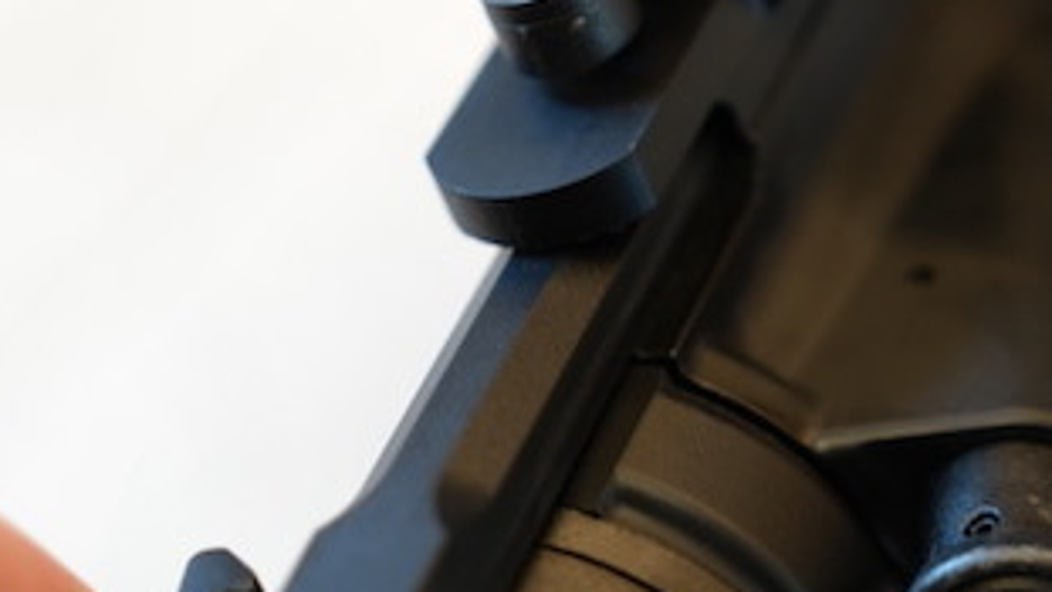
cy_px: 440
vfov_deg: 8.2
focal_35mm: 147
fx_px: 4101
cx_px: 463
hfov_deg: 14.6
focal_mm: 56
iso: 200
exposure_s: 1/6
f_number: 2.8
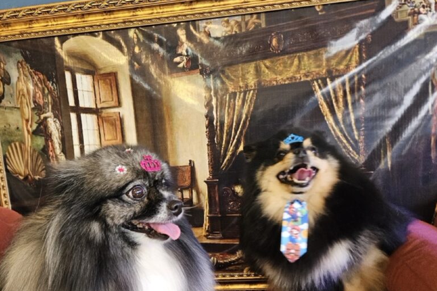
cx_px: 218
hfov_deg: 58.7
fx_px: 388
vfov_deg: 39.8
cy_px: 223
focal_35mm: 32
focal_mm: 5.4
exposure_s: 1/170
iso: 640
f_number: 1.8
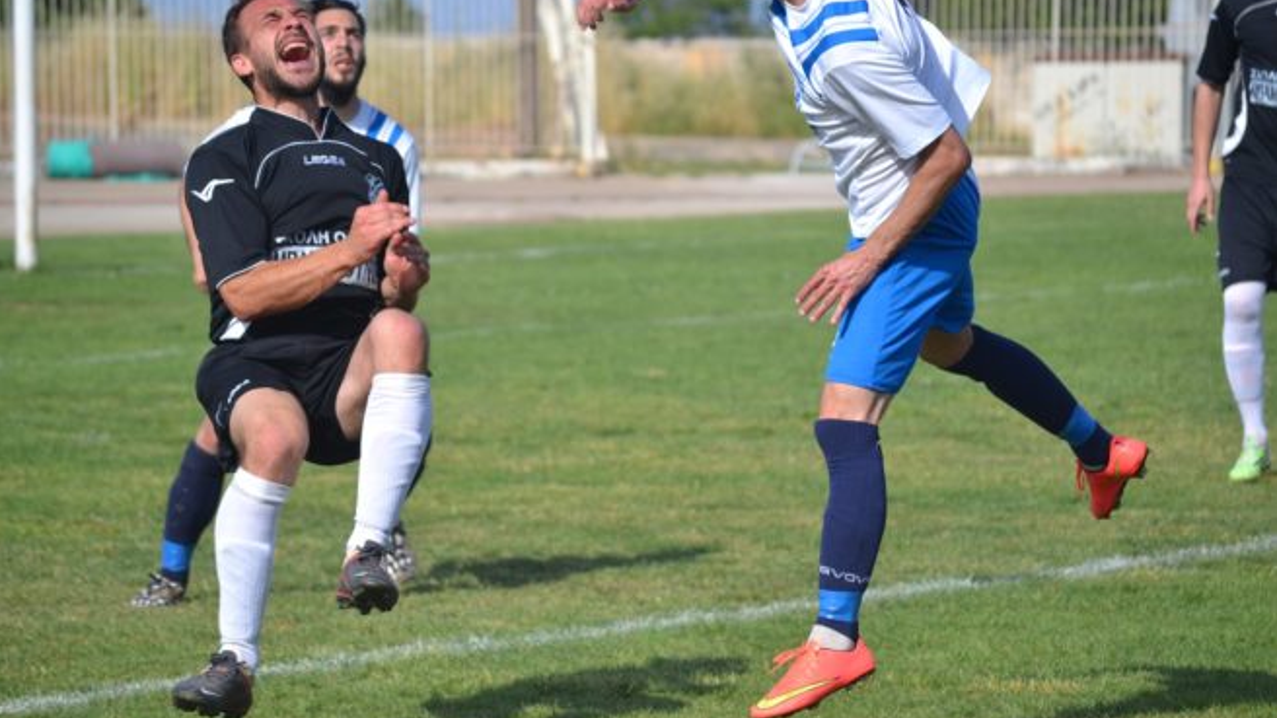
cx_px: 637
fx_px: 7230
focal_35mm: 214
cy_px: 356
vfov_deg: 5.7
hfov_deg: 10.1
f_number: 6.3
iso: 400
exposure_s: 1/1600
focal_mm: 135
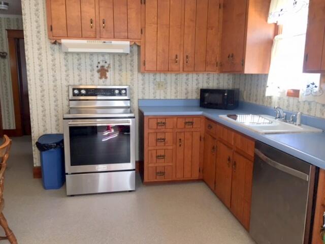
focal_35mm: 29
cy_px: 122
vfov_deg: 48.2
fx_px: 272
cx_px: 162
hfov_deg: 61.7
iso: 64
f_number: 2.2
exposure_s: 1/30
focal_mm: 4.15
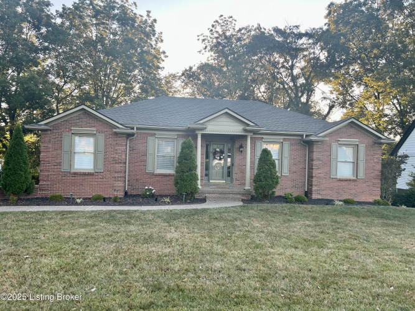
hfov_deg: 67.3
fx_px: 312
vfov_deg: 53.0
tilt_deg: +0.1
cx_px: 208
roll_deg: -1.3
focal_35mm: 26
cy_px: 156
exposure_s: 1/183
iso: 40
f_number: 1.5
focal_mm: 5.7
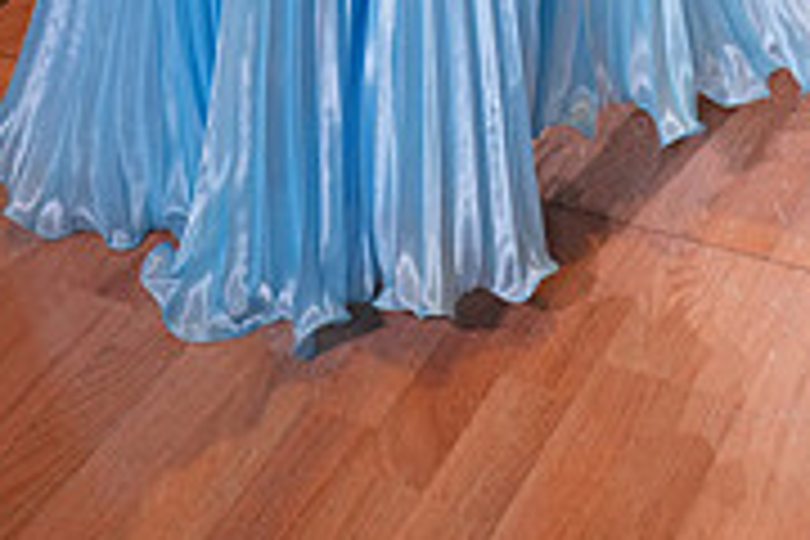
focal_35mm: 100
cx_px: 380
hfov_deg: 20.4
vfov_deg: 11.5
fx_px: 2250
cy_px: -734
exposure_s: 1/250
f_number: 5.6
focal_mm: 31
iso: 2000
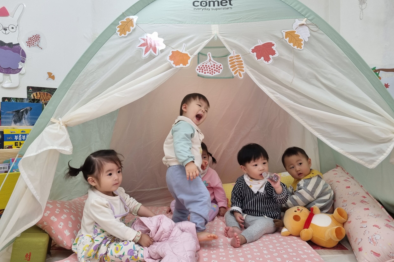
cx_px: 203
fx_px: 306
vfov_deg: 46.4
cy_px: 132
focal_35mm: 28
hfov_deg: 65.5
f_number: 1.8
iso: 80
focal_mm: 5.4
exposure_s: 1/120
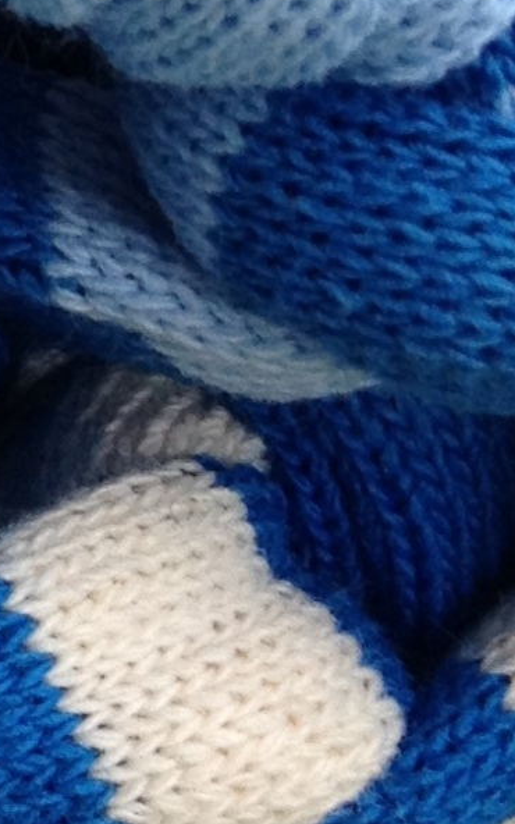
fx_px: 4693
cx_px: -1173
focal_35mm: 209
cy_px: -240
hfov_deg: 5.7
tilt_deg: -26.3
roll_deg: -1.5
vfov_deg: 9.8
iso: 50
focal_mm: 4.28
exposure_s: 1/122
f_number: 2.4
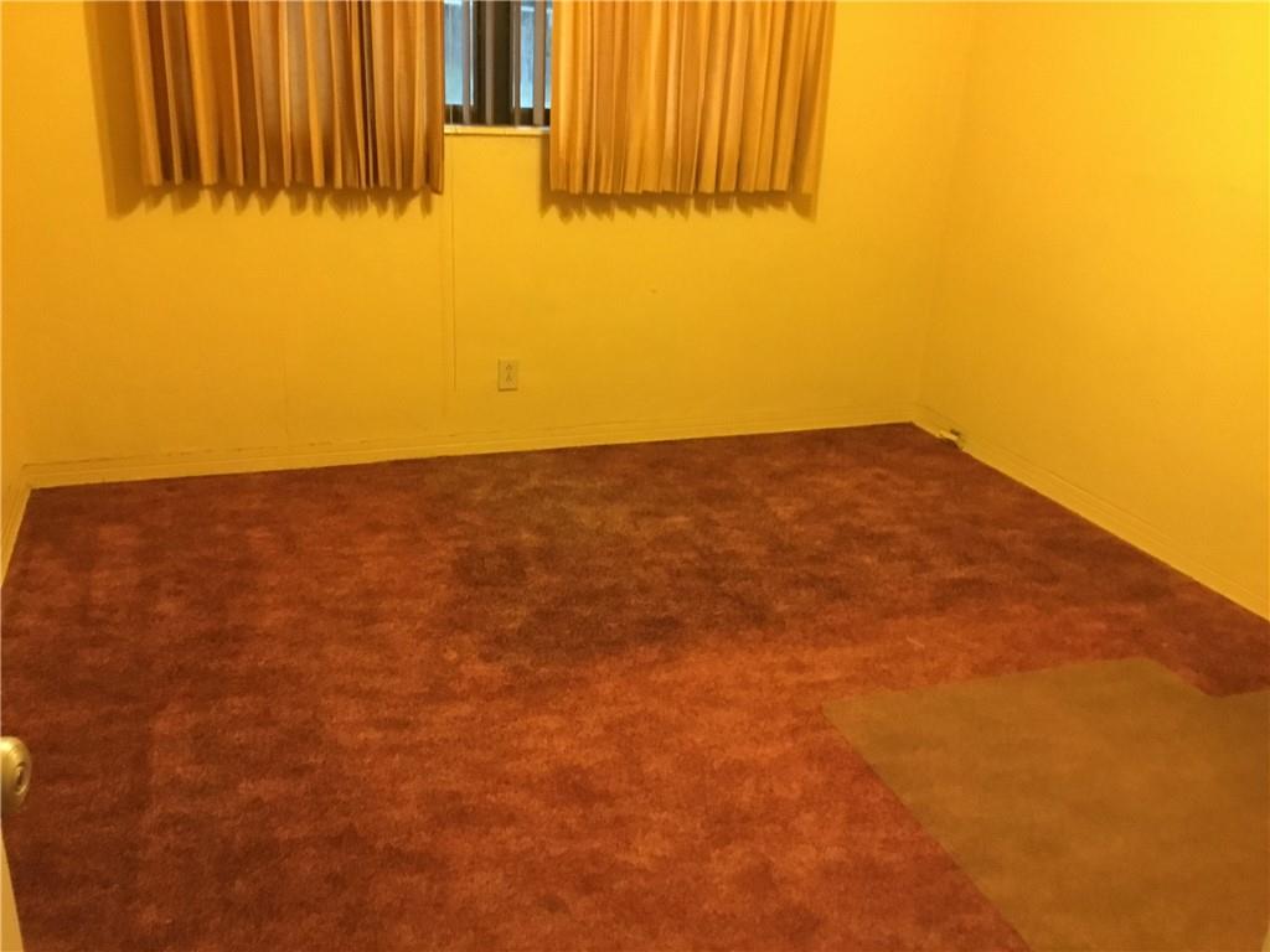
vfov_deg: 45.4
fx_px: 1137
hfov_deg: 58.4
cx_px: 635
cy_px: 476
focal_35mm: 31
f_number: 2.4
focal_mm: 3.3
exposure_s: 1/15
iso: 200
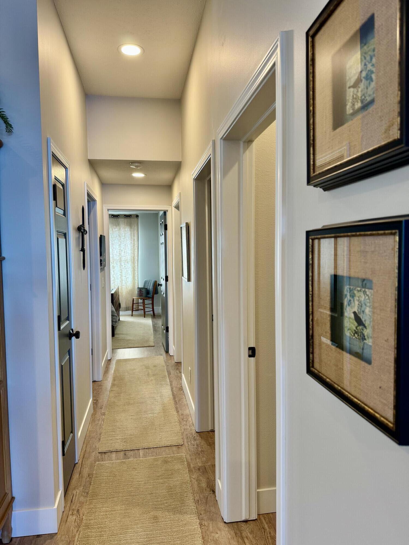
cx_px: 204
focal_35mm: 24
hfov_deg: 56.8
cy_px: 272
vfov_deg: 71.6
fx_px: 378
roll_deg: +0.9
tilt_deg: -4.0
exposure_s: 1/60
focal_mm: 6.76
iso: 100
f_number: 1.78
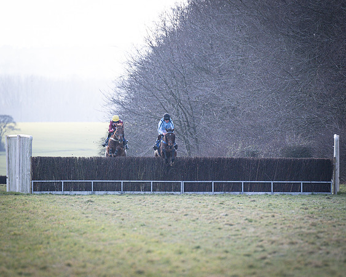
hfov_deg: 4.2
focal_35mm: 462
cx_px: 151
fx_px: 4732
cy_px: 134
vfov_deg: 3.3
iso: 400
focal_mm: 200
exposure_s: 1/1600
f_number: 2.8
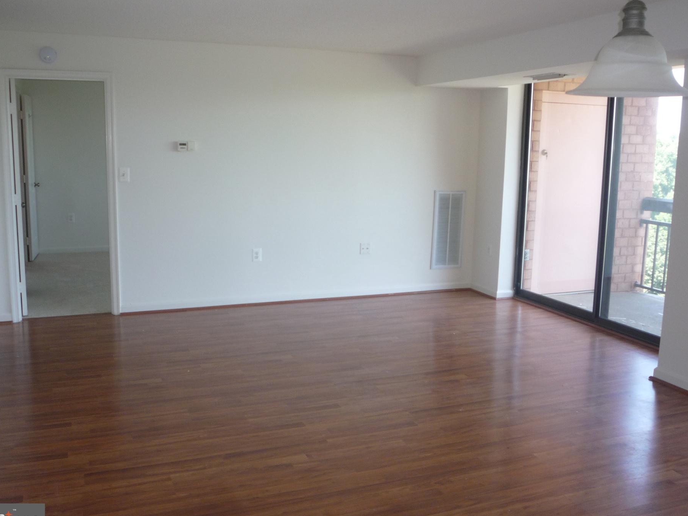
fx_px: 676
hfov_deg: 54.0
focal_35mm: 34
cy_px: 242
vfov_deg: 41.8
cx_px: 340
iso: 125
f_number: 3.3
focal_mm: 5.2
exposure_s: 1/30
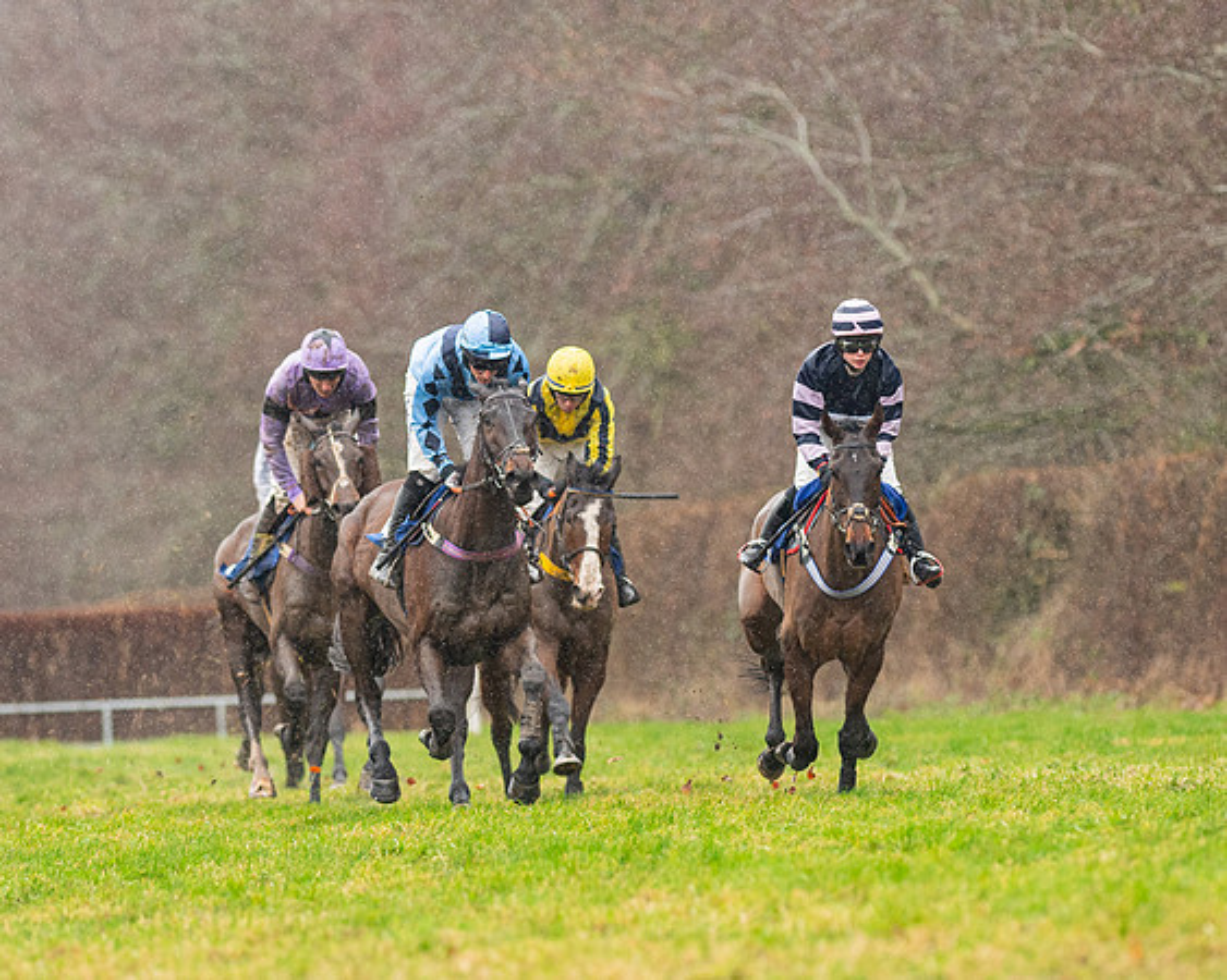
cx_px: 635
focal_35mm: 507
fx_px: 18397
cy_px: 490
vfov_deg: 3.1
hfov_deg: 3.8
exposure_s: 1/1000
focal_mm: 300
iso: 1000
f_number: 5
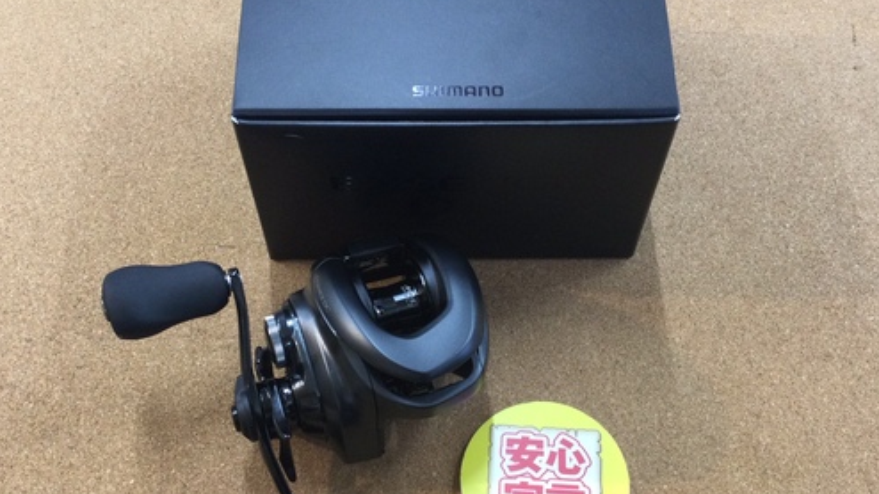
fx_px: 956
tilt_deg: -60.9
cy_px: 295
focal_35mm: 41
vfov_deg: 29.0
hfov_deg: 49.4
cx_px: 459
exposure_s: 1/30
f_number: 2.4
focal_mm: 3.3
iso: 100
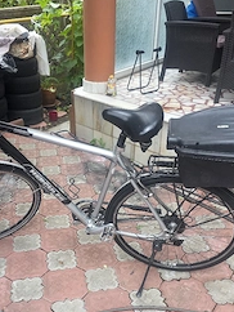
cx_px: 95
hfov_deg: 37.7
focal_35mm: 38
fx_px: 342
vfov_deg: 47.8
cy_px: 218
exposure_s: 1/182
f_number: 1.7
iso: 40
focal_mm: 6.3
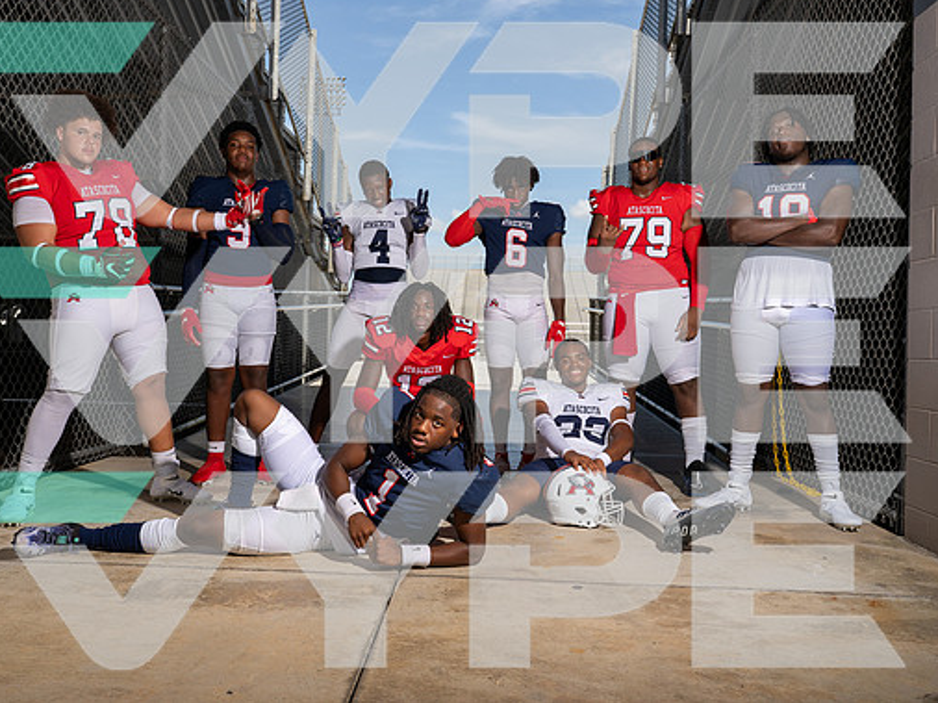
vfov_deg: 44.1
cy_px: 346
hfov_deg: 56.8
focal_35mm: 32
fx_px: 867
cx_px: 439
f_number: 10
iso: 160
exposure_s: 1/250
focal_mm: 29
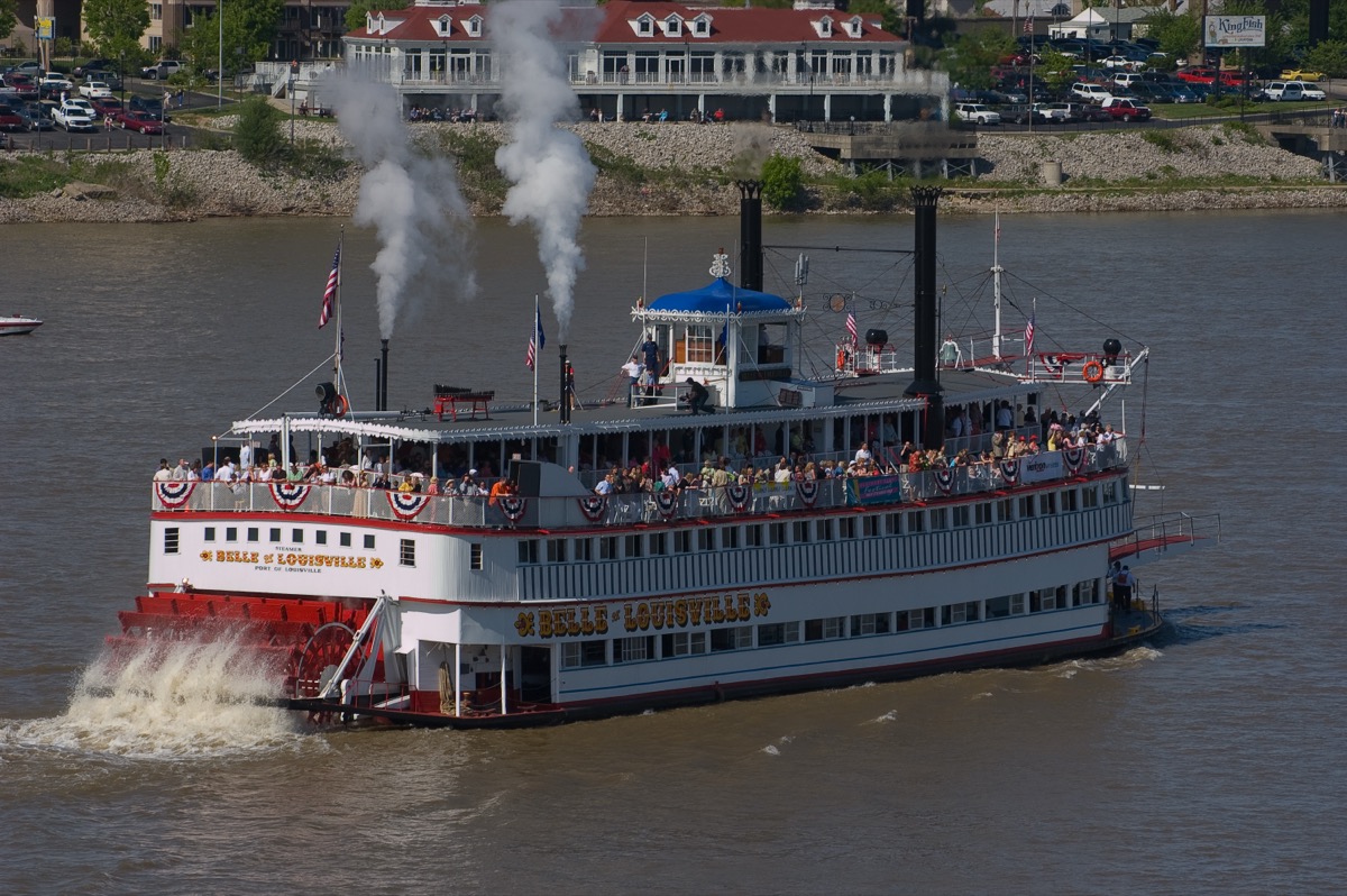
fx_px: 9533
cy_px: 448
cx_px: 674
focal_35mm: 255
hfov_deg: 8.1
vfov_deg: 5.4
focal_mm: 170
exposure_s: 1/750
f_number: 7.1
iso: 200
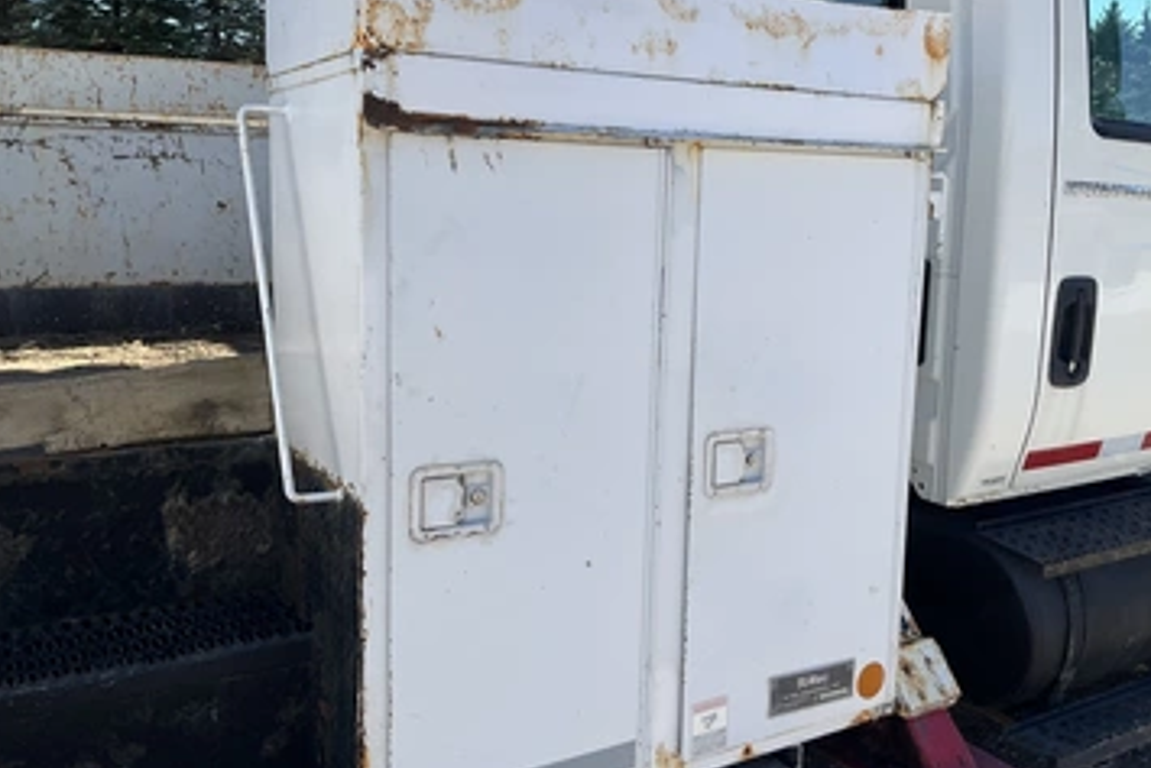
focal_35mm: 34
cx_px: 610
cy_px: 366
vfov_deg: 38.9
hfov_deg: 55.7
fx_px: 1087
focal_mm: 3
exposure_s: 1/1076
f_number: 1.8
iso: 25
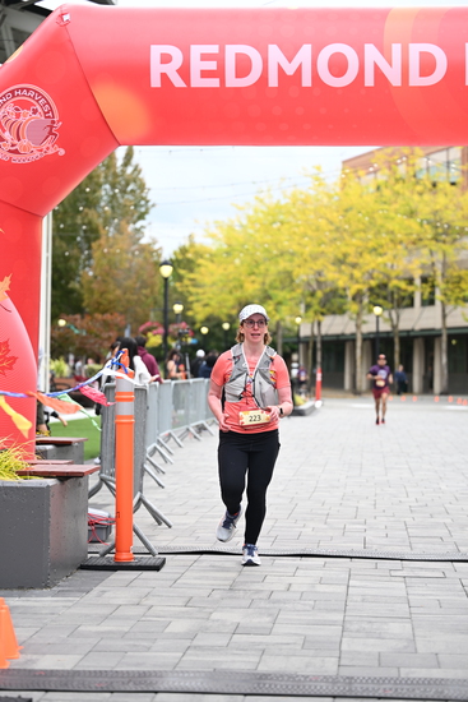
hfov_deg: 17.5
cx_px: 234
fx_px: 1520
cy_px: 351
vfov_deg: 26.0
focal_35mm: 78
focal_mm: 78
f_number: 2.8
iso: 640
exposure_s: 1/2000
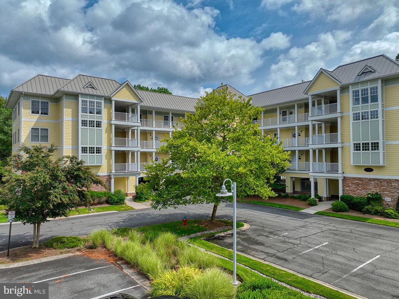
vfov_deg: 56.8
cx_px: 200
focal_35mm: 24
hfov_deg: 71.6
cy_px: 150
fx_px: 277
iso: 110
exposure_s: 1/160
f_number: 2.8
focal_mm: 12.29
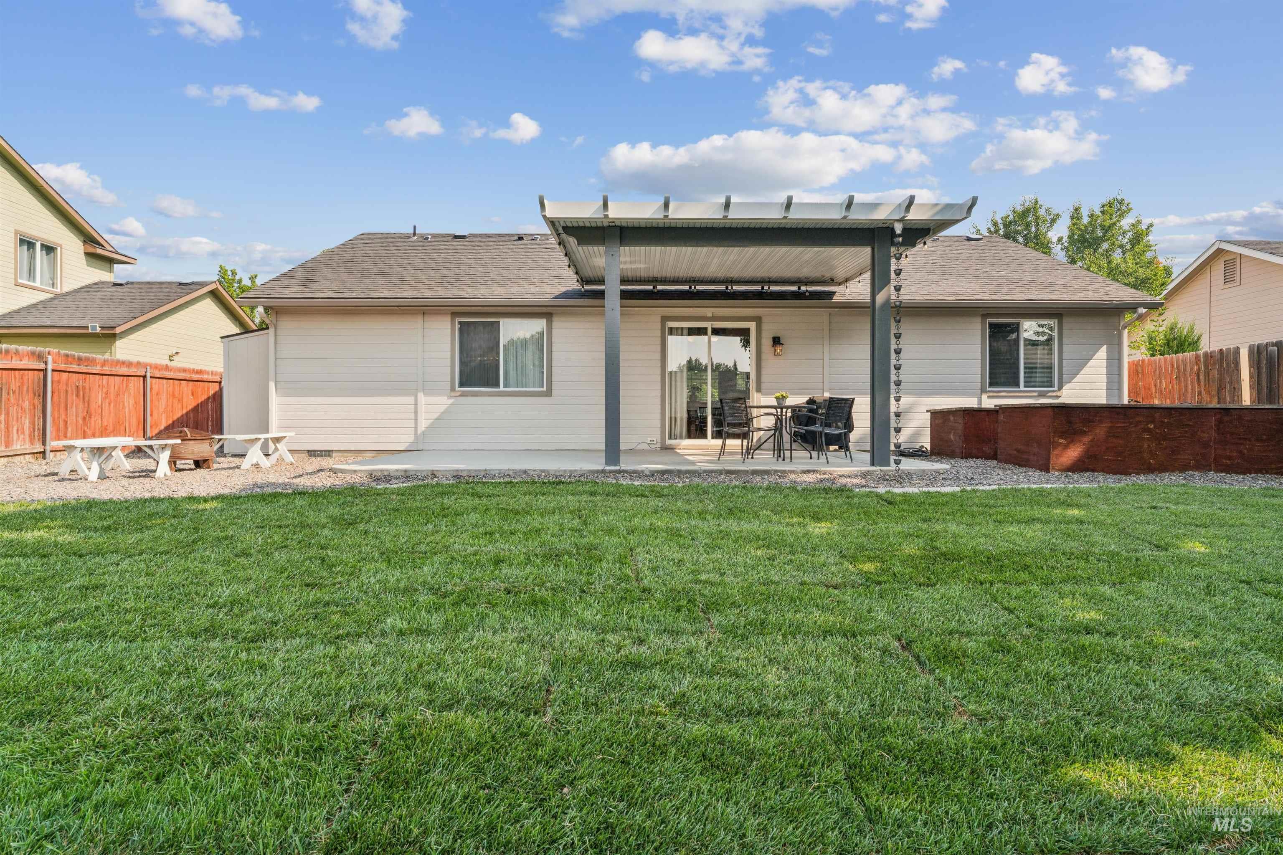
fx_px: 663
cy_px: 428
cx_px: 642
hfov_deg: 88.1
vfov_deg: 65.7
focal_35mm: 19
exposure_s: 1/80
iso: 400
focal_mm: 18.6
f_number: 14
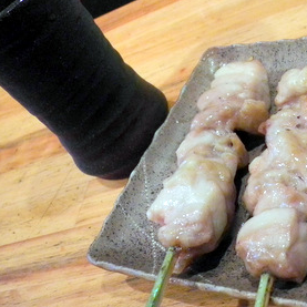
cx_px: 262
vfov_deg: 39.2
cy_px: 160
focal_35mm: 43
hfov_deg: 37.2
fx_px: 431
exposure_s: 1/27.5
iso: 800
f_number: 2.8
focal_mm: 6
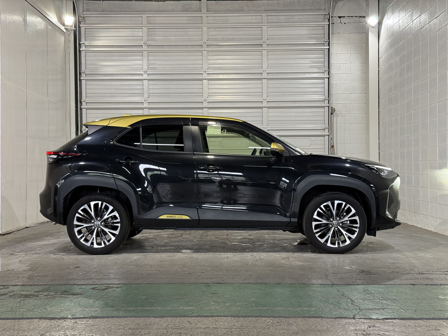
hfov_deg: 39.7
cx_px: 224
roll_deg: +0.3
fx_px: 621
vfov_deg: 30.3
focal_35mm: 48
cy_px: 168
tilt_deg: +0.6
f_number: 1.78
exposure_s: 1/60
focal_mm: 6.76
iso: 80
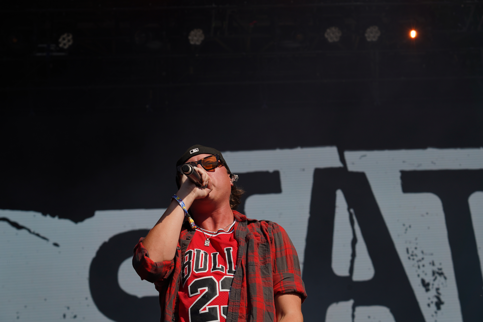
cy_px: 161
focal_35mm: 94
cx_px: 242
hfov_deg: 21.7
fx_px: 1261
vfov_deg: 14.6
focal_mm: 94
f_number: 8
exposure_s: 1/640
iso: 100
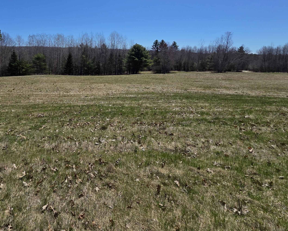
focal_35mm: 18
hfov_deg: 84.1
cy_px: 81
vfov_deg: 72.0
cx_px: 102
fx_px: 153
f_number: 2.2
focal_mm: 2.2
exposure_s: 1/3493
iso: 50
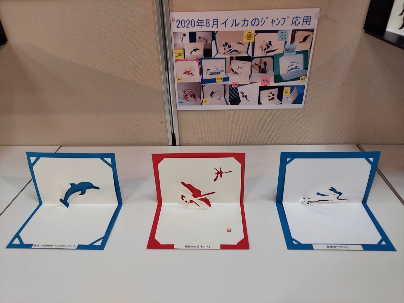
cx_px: 202
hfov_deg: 69.4
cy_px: 152
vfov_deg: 54.9
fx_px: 292
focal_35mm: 25
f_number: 2
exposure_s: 1/50
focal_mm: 4.6
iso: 100
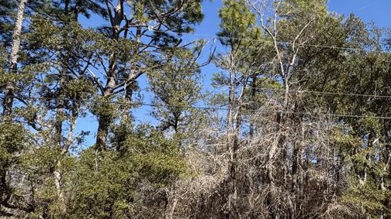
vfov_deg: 37.1
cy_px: 156
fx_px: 321
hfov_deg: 57.4
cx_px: 319
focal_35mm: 31
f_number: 2.2
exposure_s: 1/756
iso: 50
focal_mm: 2.22
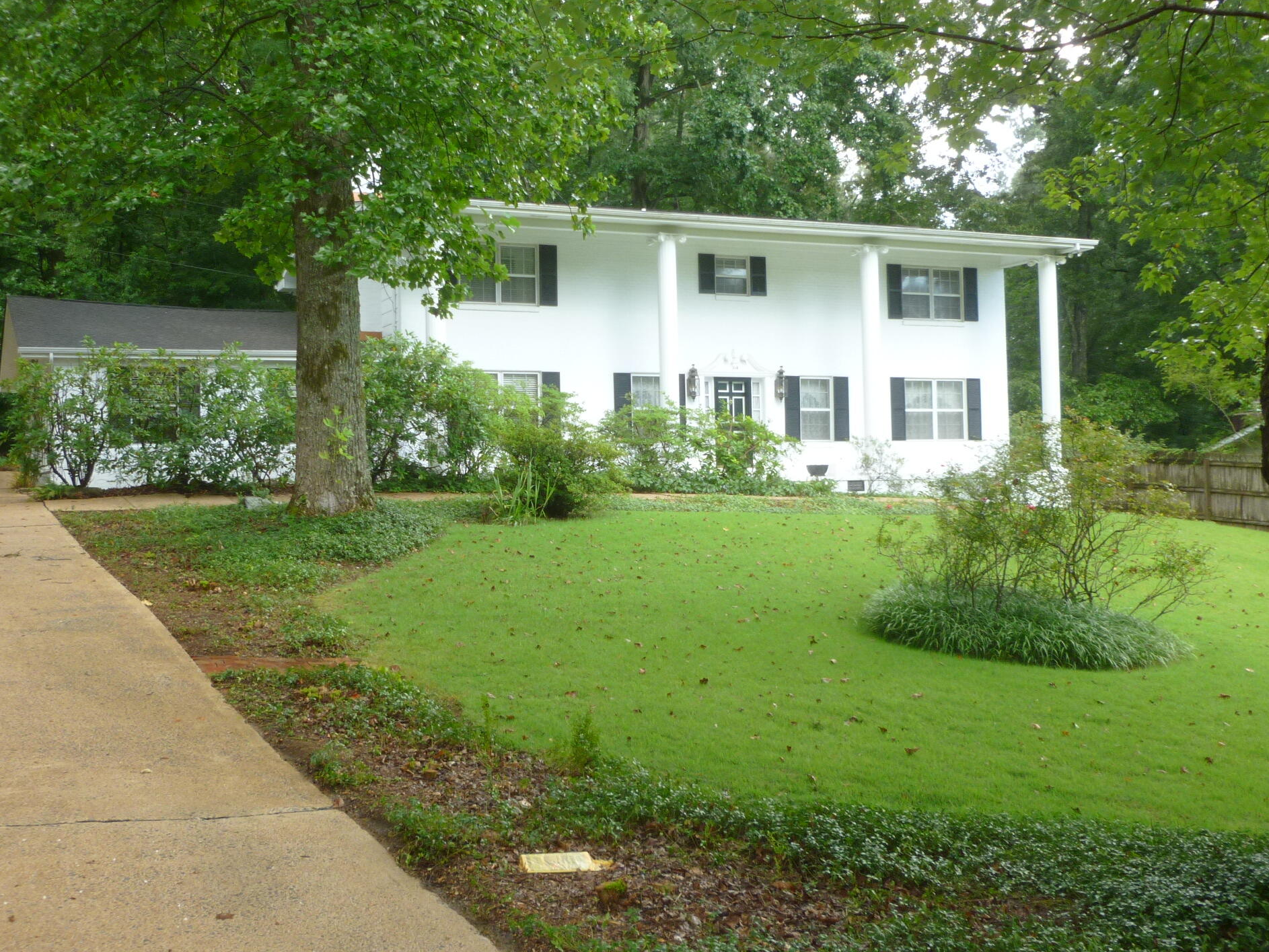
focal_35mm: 38
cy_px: 457
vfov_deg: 37.7
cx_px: 538
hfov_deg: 48.8
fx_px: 1393
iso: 100
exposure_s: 1/60
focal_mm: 5
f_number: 3.3
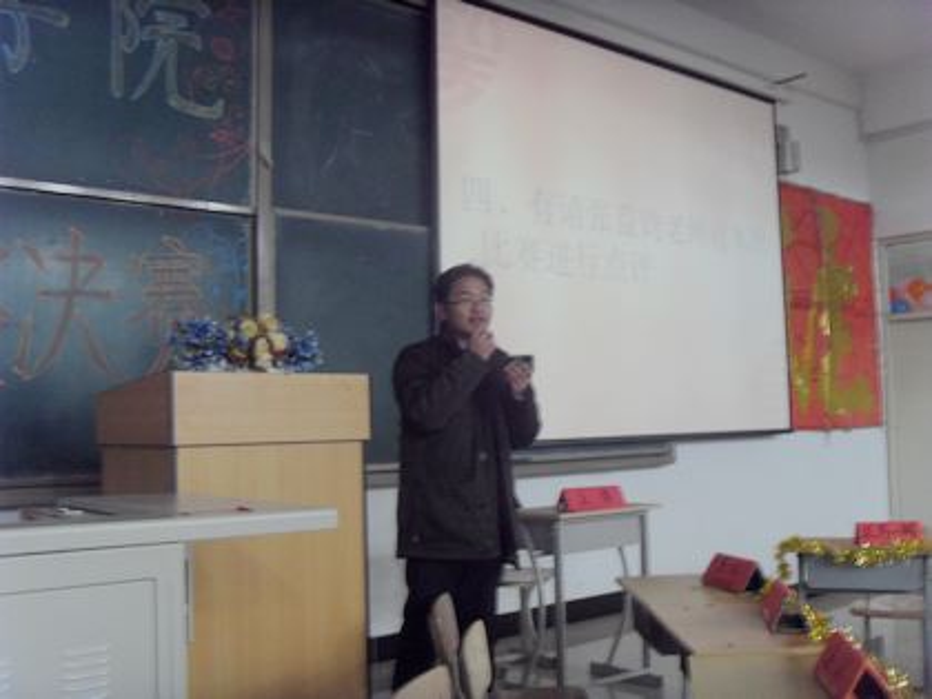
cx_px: 466
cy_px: 350
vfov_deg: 36.8
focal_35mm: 39
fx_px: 1050
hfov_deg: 47.9
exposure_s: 1/6
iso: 200
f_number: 3.5
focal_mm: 6.6
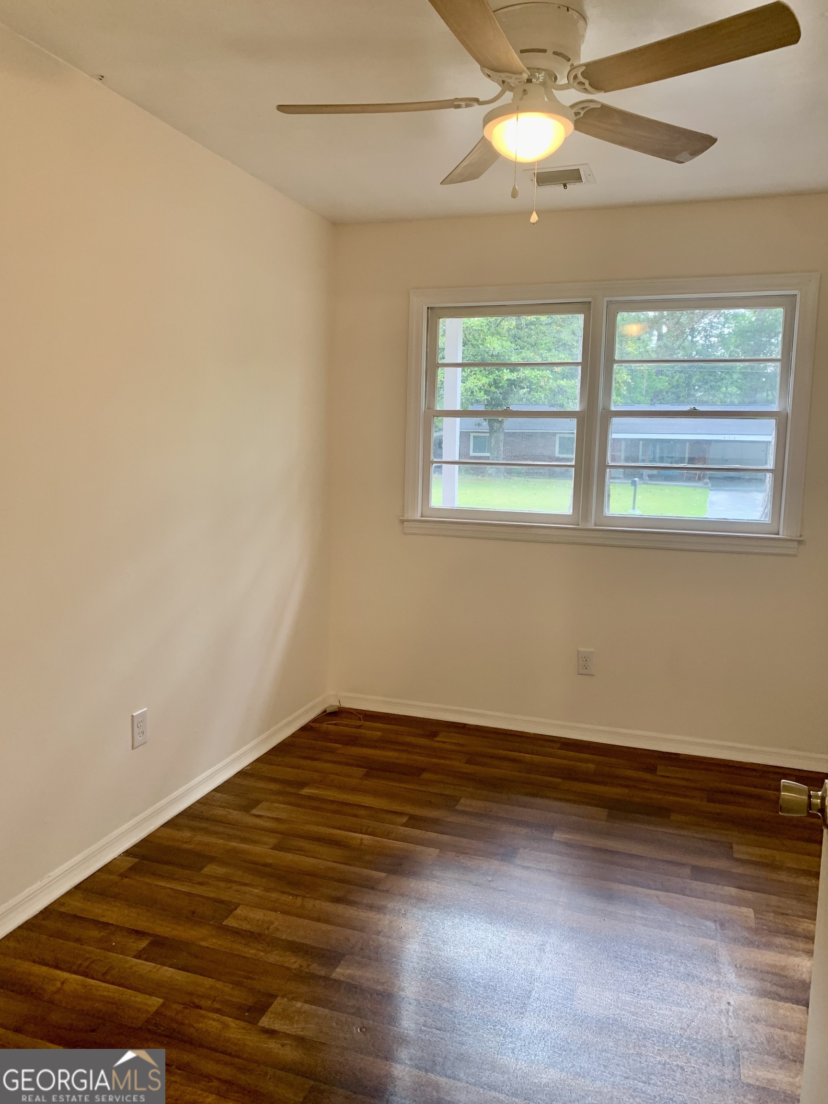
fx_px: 829
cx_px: 414
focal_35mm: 26
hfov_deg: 53.1
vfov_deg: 67.3
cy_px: 552
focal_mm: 4.25
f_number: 1.8
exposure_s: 1/60
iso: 80
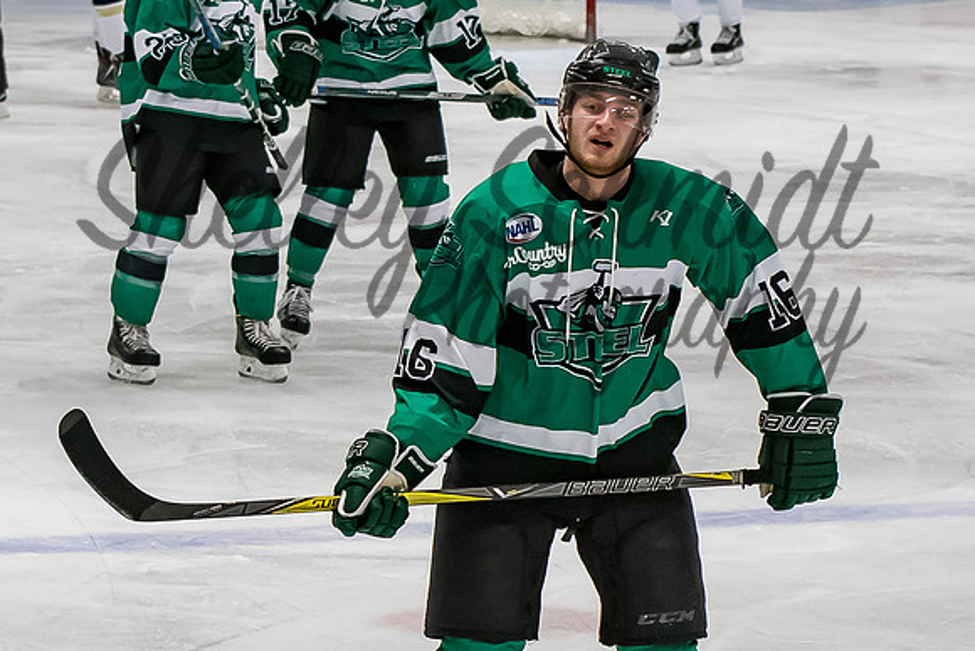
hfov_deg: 8.4
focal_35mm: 245
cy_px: 274
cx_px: 585
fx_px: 6633
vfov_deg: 5.6
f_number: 4
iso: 2500
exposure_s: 1/800
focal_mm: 70
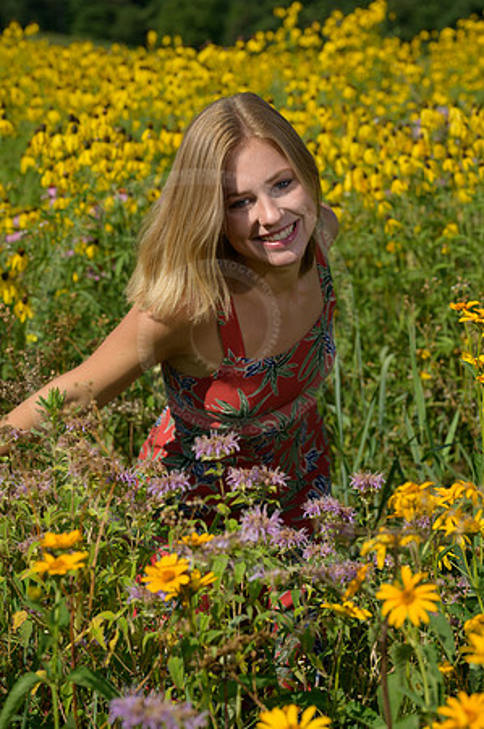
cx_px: 242
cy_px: 364
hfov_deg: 16.0
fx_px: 1718
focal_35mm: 85
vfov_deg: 23.9
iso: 100
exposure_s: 1/800
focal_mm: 85
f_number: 5.6
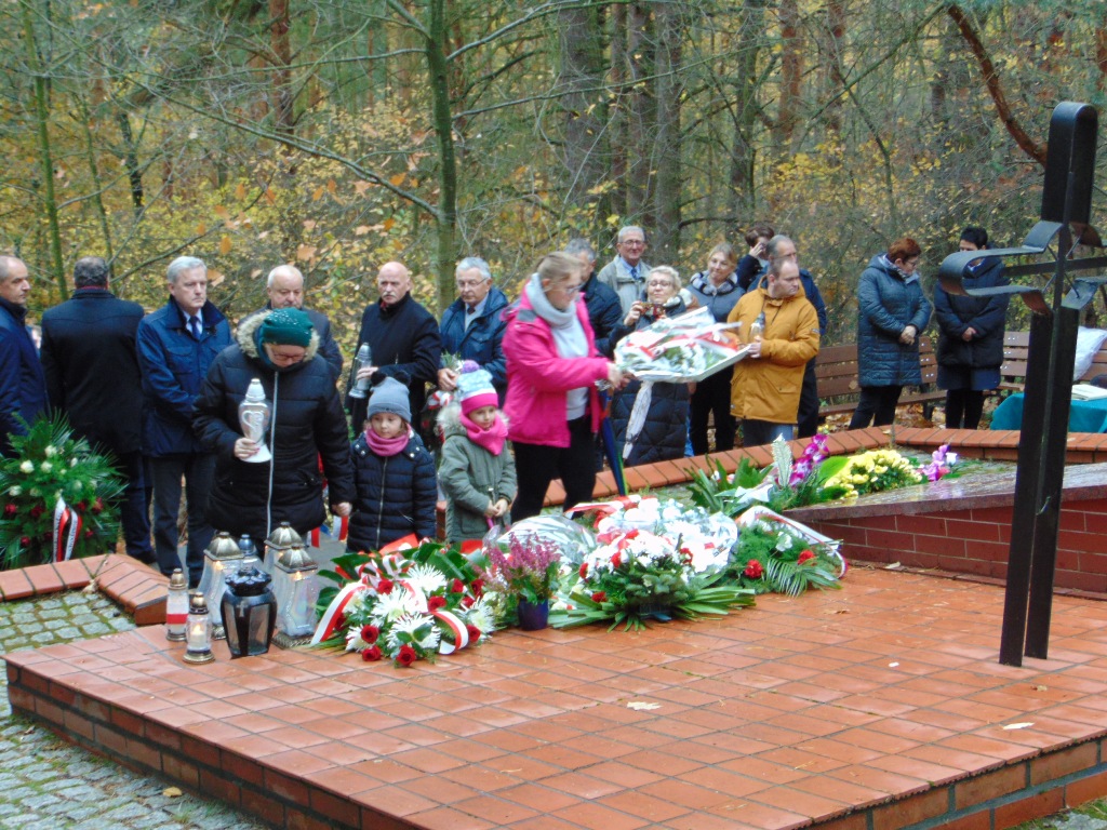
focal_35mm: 60
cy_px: 415
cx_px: 554
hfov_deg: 32.2
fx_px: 1919
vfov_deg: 24.4
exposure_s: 1/30
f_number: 3.6
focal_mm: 10.8
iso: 200
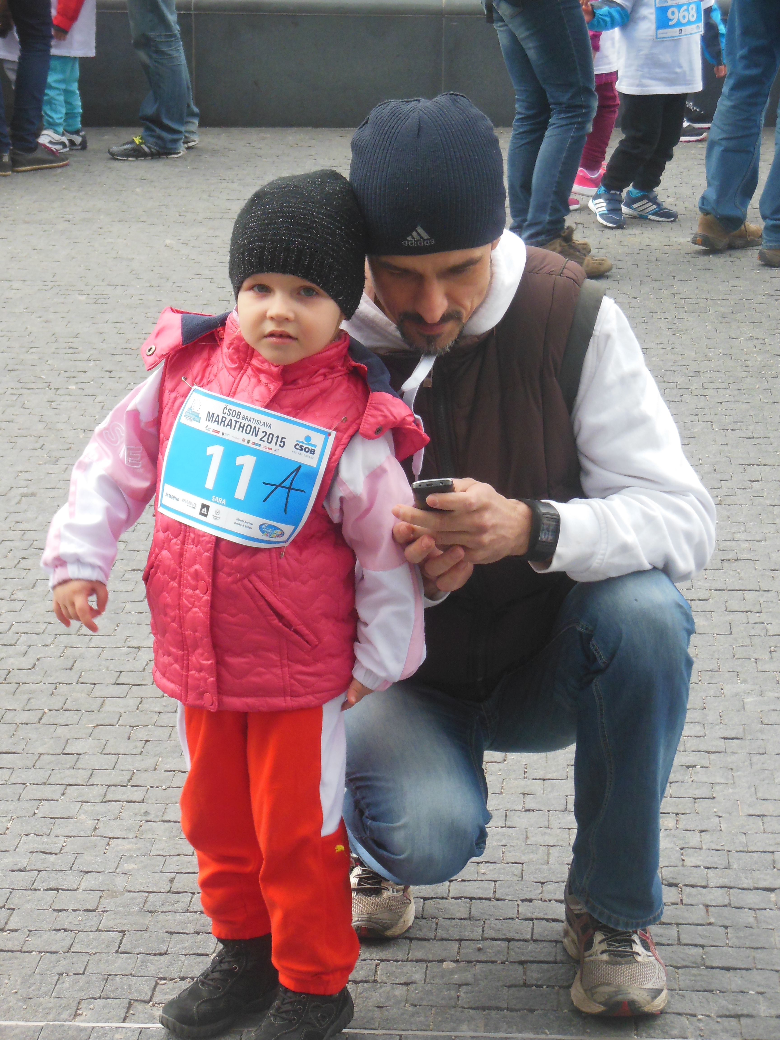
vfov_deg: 22.5
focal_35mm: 87
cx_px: 390
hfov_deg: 17.0
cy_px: 520
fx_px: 2614
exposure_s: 1/250
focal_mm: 15.5
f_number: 4.6
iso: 320
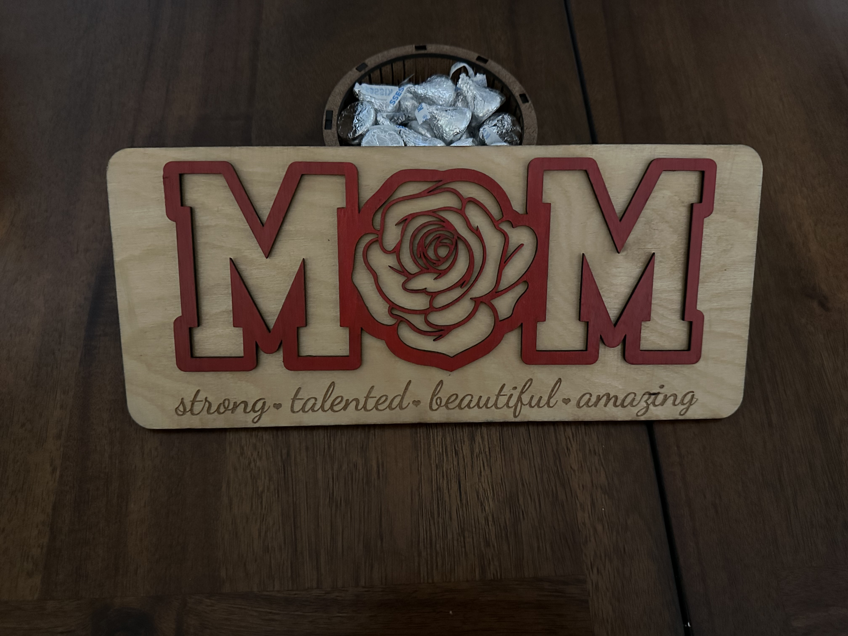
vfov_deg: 56.8
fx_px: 588
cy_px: 318
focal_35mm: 24
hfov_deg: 71.6
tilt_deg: -65.9
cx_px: 424
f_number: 1.78
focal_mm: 6.86
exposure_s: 1/30
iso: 1600
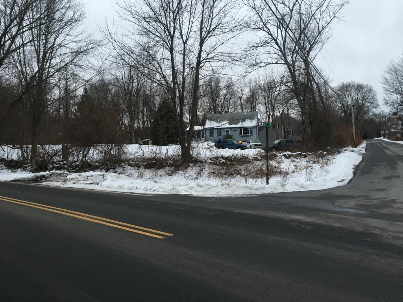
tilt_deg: +1.0
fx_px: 338
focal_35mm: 29
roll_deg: +1.7
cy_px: 151
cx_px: 202
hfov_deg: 61.7
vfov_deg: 48.2
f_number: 2.2
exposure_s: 1/30
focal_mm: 4.15
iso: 40
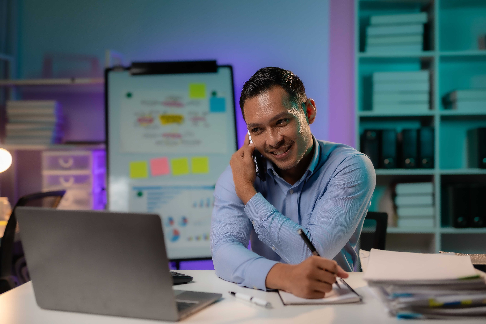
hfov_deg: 39.6
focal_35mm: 50
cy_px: 162
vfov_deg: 27.0
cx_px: 243
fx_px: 675
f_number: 2
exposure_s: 1/200
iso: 200
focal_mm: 50
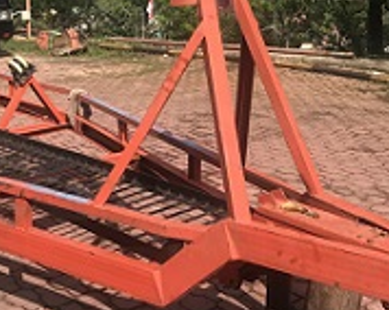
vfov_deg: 27.0
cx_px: 127
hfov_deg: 33.3
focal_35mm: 56
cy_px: 112
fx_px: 644
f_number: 1.8
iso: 20
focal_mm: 3.99
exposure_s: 1/2283
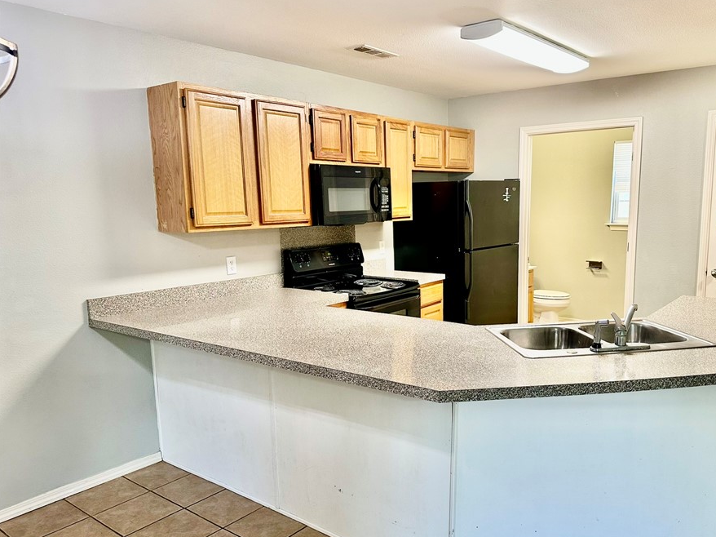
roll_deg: +0.1
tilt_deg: -9.4
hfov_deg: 63.1
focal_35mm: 28
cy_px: 295
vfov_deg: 49.6
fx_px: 579
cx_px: 415
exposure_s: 1/60
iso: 160
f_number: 1.78
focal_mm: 6.86
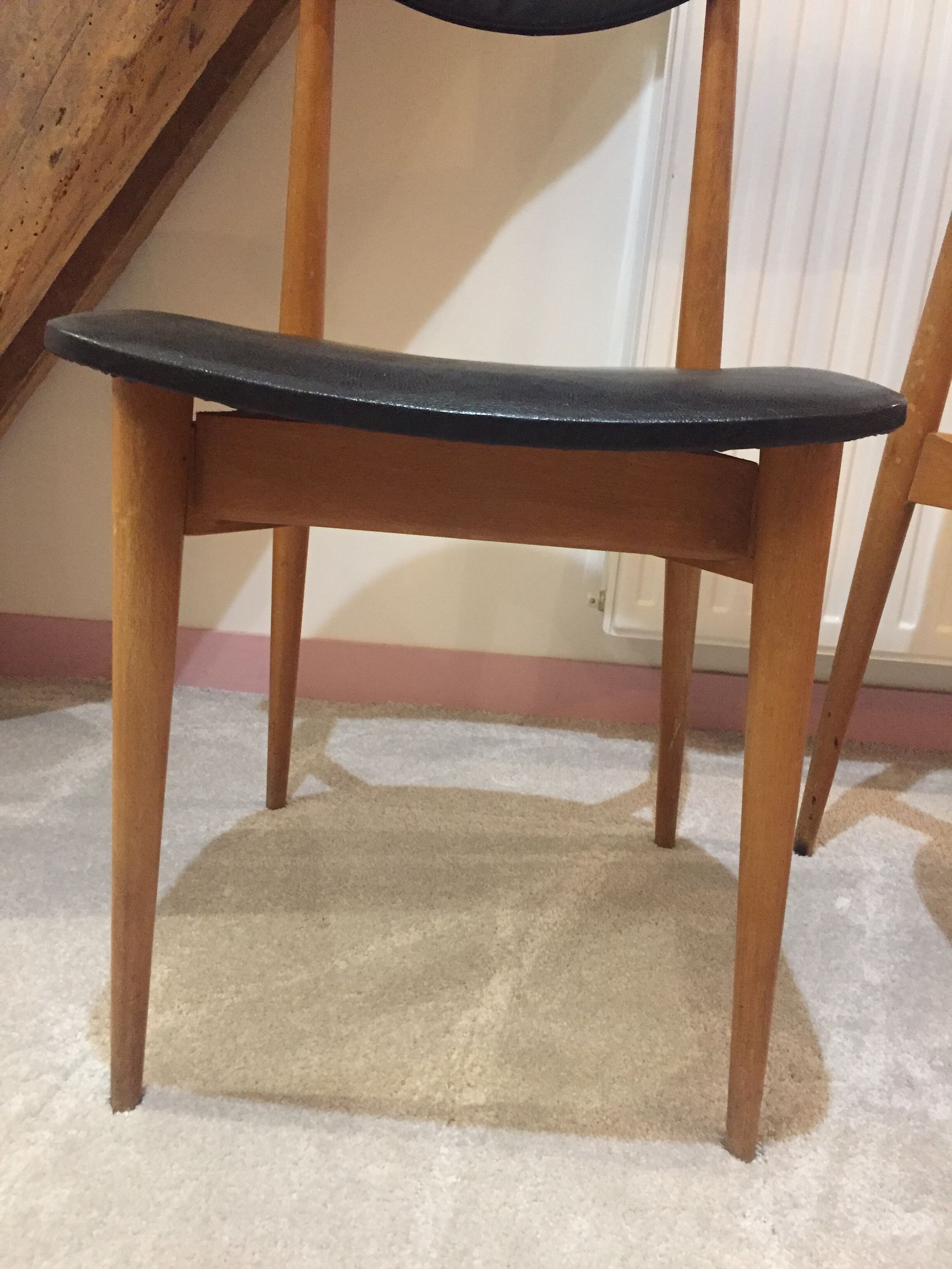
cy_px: 634
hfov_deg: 48.2
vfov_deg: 61.7
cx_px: 476
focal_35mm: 29
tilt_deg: -15.8
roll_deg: -3.7
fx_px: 1063
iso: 320
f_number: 2.2
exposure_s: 1/17
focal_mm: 4.15
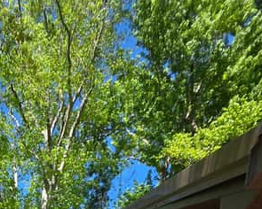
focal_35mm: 44
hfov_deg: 35.8
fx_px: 341
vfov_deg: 18.8
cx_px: -27
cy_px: 427
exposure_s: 1/728
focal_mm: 2.2
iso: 40
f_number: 1.9
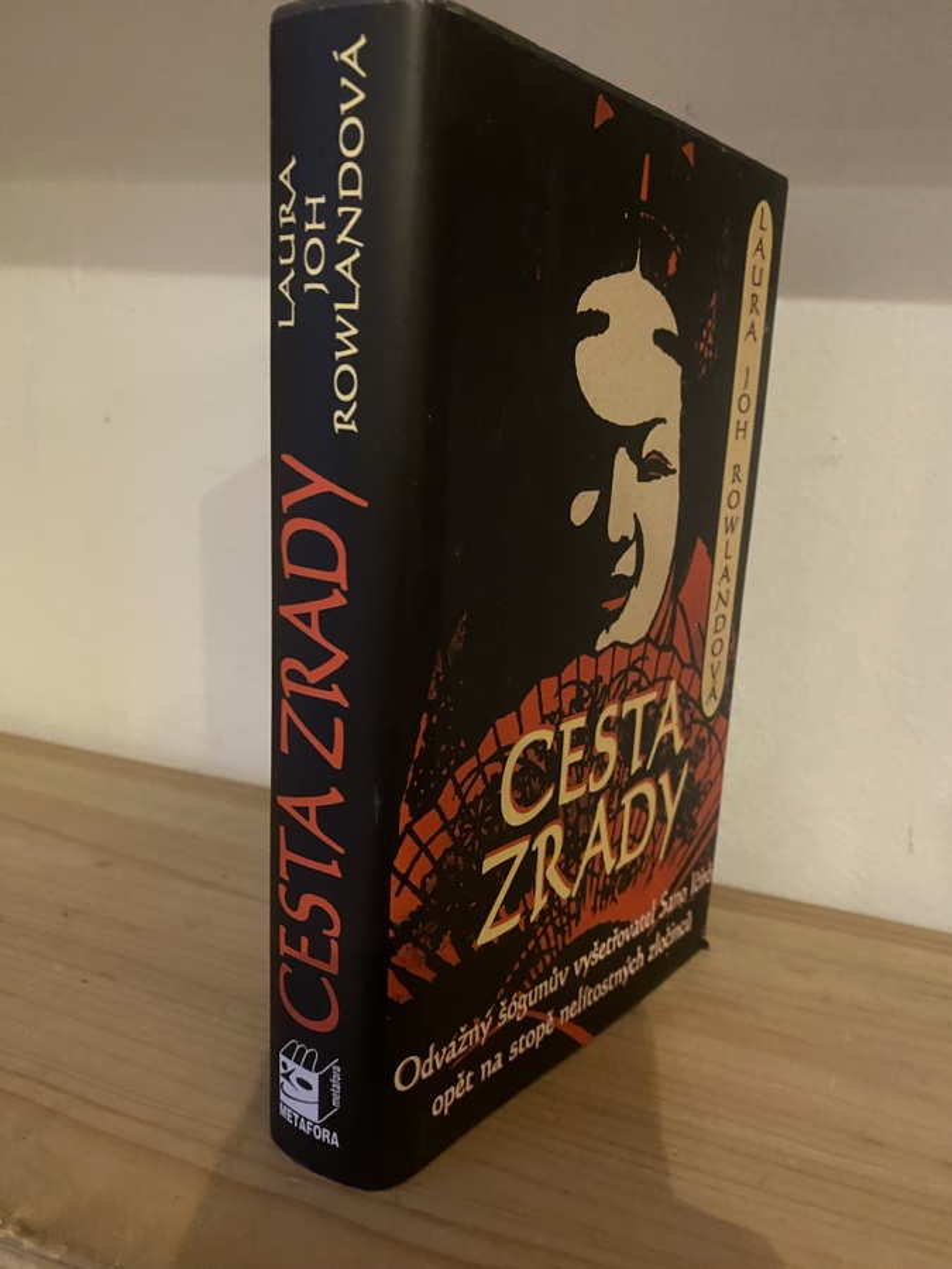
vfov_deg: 67.3
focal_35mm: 26
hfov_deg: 53.1
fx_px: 953
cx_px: 476
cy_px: 634
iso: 800
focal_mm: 4.25
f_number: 1.8
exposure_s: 1/25
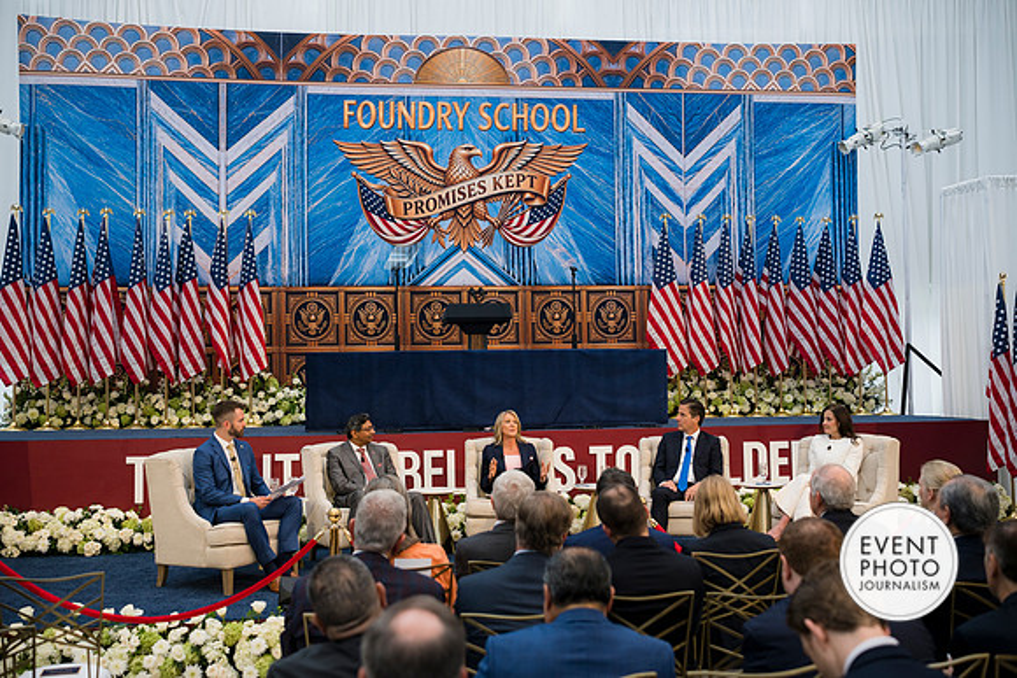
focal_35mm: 35
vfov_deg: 37.9
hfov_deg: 54.4
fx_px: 989
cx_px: 508
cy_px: 339
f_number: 2.8
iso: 320
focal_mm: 35
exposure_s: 1/200
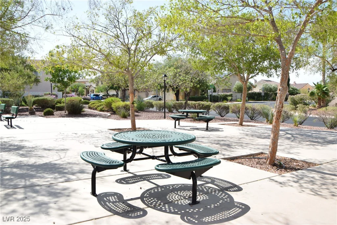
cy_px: 112
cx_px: 168
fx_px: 281
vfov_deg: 43.7
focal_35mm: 30
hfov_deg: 61.9
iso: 200
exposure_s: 1/400
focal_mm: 20
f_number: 10
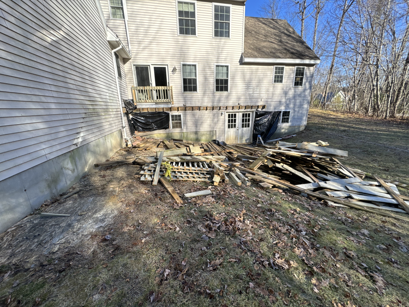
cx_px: 204
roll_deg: +1.7
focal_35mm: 14
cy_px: 154
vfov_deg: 85.7
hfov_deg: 102.1
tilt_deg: -15.6
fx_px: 165
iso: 40
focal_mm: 2.22
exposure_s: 1/522
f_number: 2.2
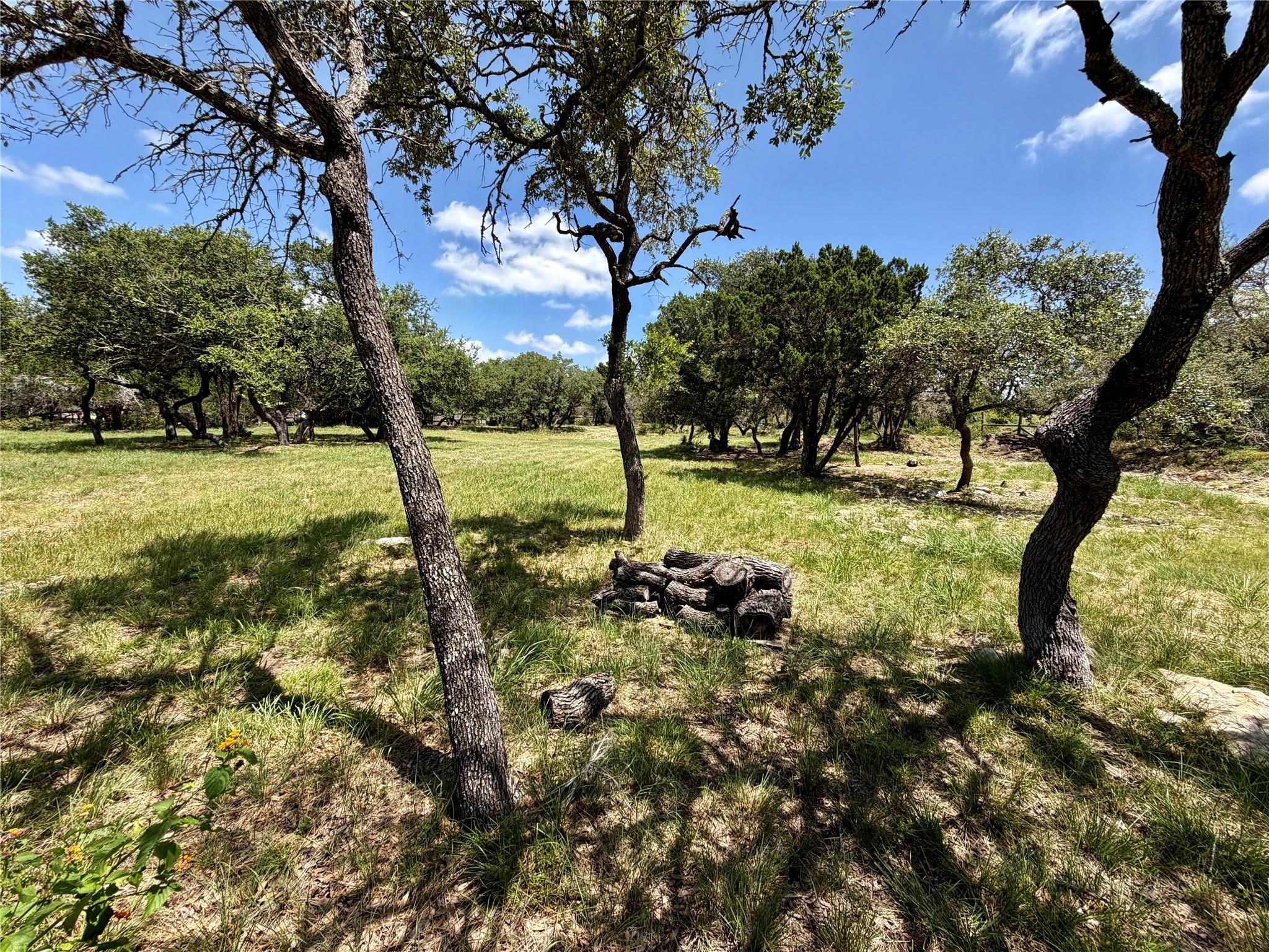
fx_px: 513
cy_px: 476
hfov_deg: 102.1
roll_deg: -5.7
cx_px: 634
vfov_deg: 85.7
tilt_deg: -3.3
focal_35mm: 14
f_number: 2.2
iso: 32
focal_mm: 2.22
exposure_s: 1/770
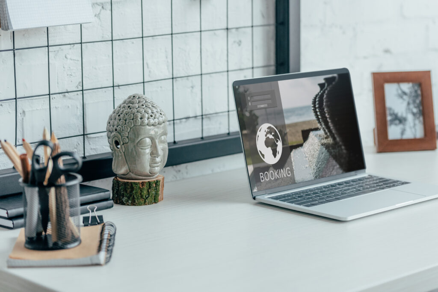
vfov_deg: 14.4
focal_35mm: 95
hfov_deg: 21.5
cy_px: 146
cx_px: 219
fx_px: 1156
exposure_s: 1/160
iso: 800
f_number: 3.5
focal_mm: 95
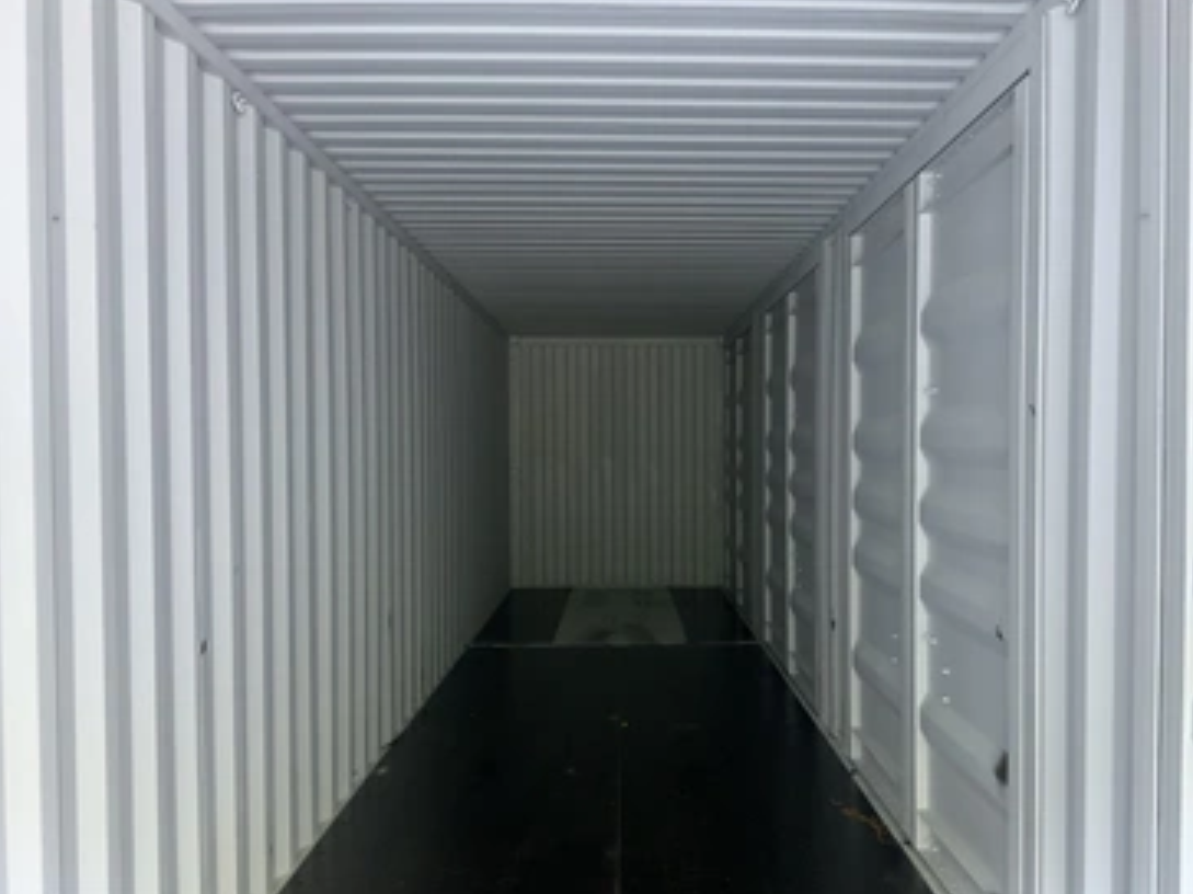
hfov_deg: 56.7
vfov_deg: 44.1
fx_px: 1102
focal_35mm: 32
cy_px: 477
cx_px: 654
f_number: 1.8
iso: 320
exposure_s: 1/54
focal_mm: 3
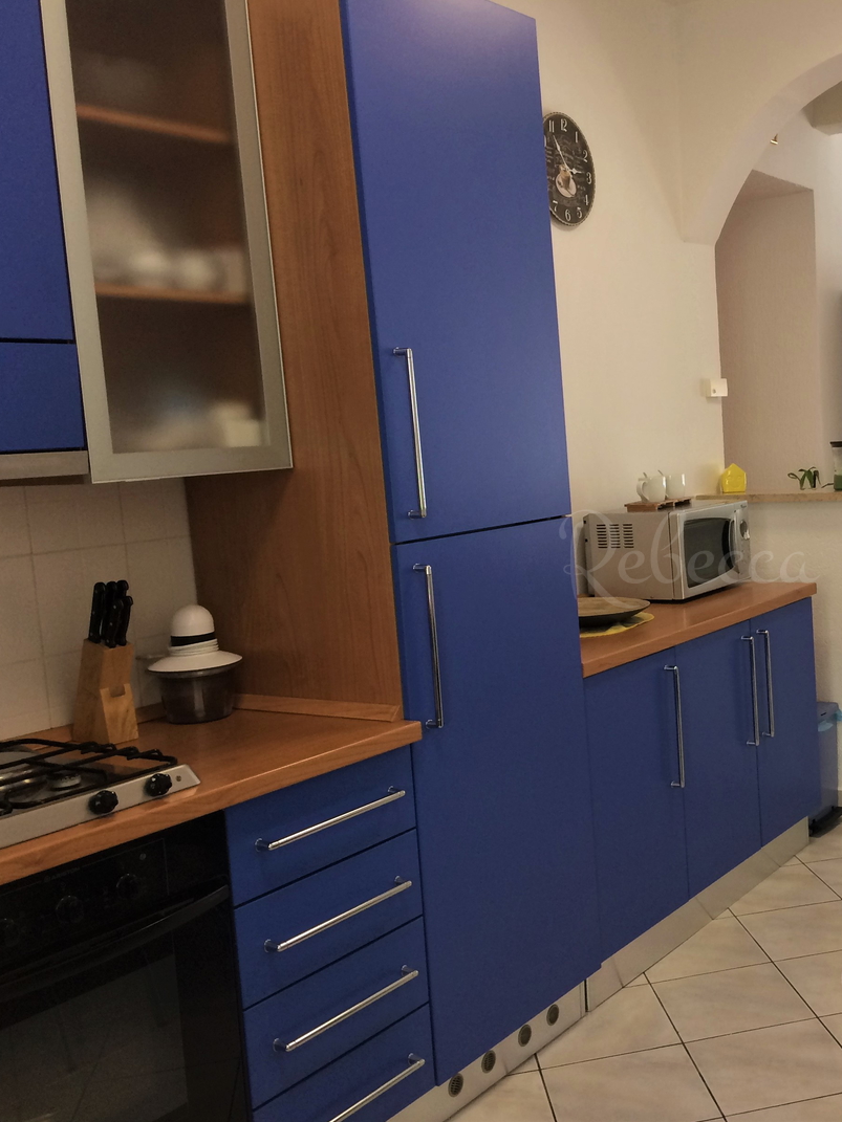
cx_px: 690
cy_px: 558
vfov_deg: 47.9
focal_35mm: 39
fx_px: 1265
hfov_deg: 35.5
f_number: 2.2
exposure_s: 1/33
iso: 50
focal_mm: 4.15
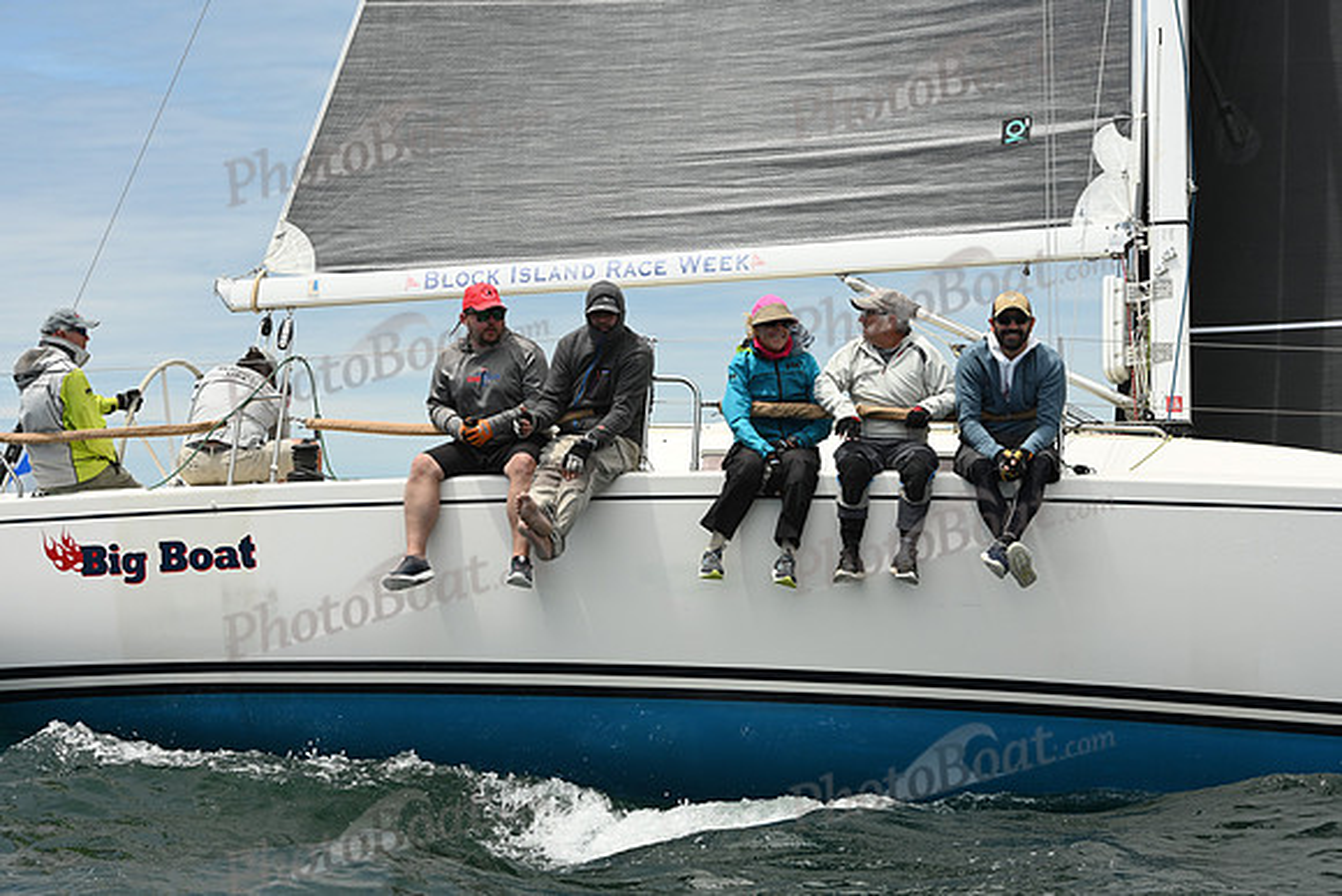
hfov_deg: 22.6
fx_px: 3356
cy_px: 448
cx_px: 671
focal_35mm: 90
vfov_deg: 15.2
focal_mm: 90
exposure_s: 1/1000
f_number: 9
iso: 320
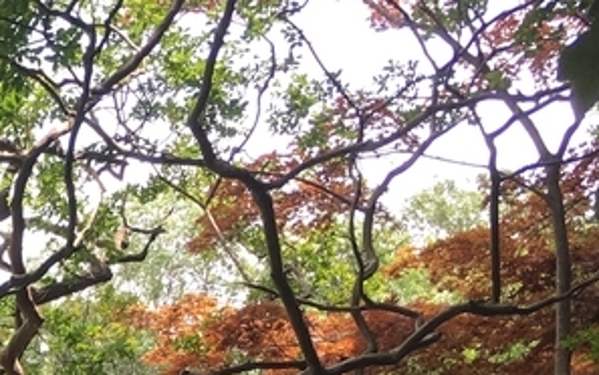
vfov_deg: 9.9
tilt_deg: +6.2
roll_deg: -2.6
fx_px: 2025
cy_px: 712
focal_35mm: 124
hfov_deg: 15.6
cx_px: -286
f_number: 2.2
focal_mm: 4.15
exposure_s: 1/281
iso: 25
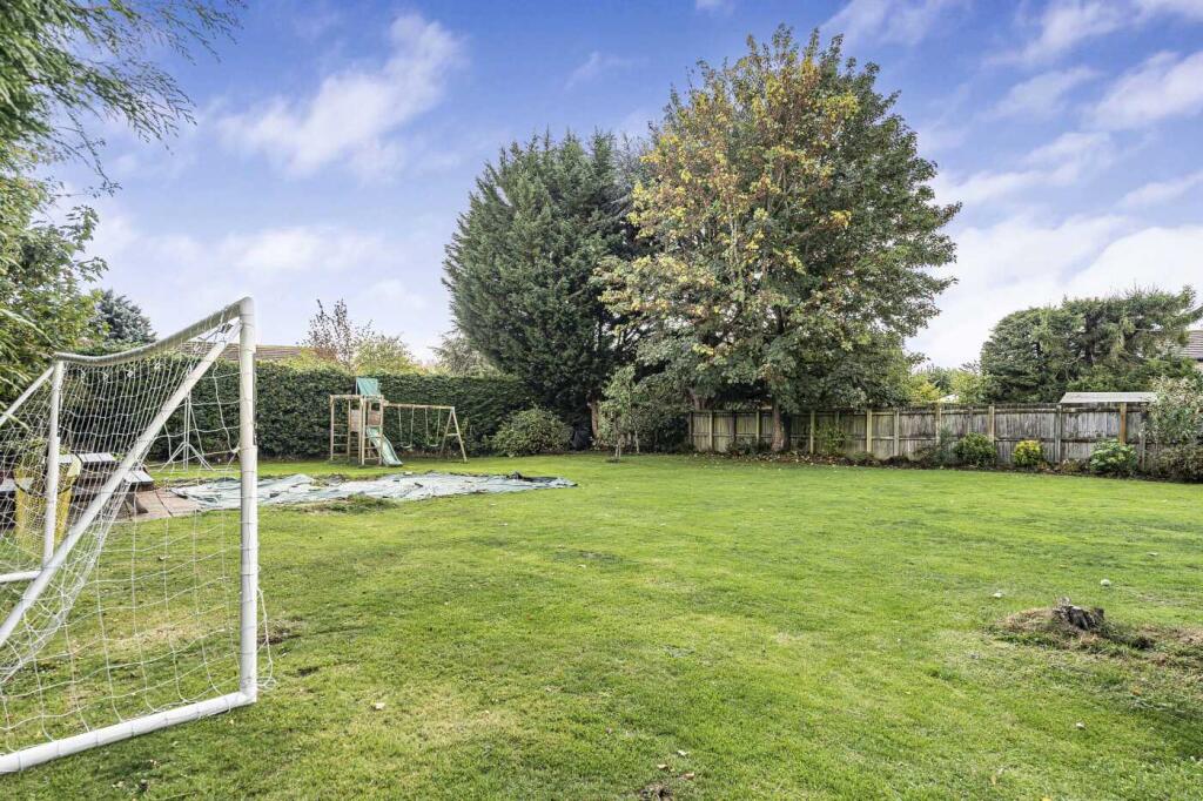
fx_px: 635
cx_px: 602
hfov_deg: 86.9
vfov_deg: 64.5
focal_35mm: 19
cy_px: 400
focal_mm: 19
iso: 100
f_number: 6.3
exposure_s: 1/100
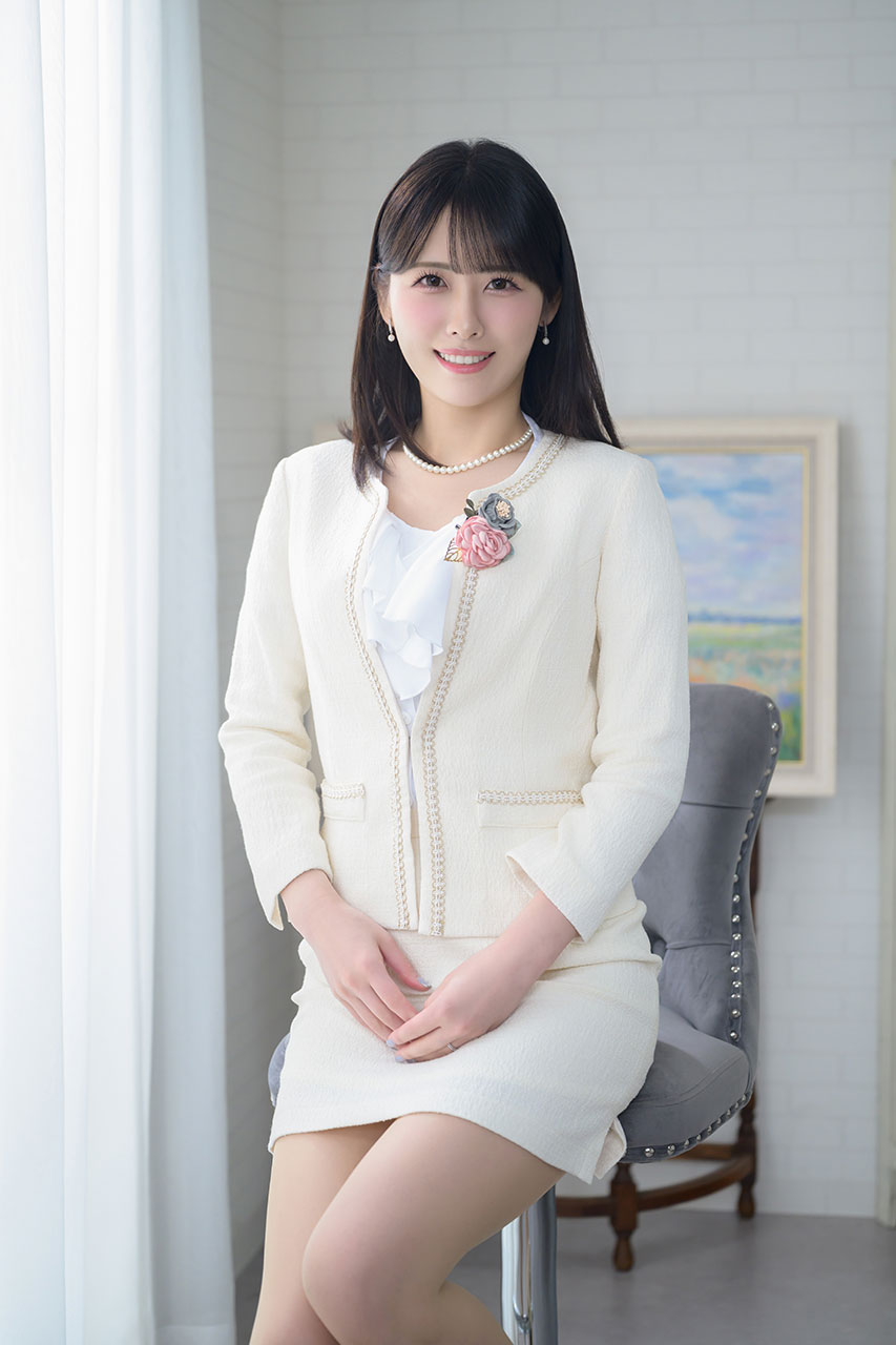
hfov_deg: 23.0
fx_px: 2203
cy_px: 672
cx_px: 448
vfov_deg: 33.9
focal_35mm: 59
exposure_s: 1/160
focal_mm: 59
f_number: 2.8
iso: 1000
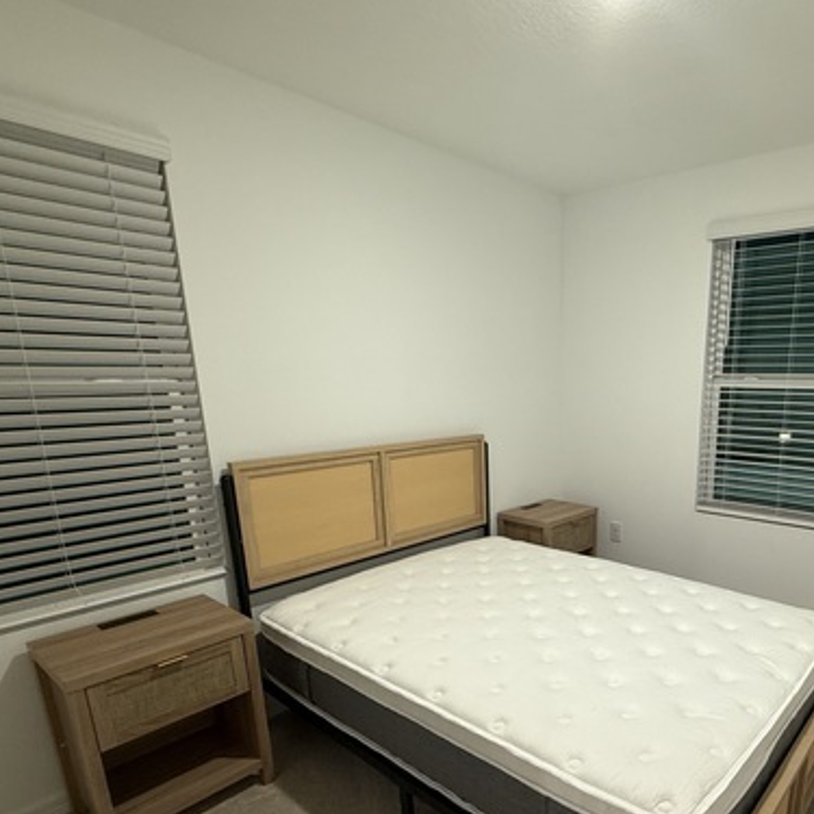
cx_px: 568
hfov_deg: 67.0
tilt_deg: -14.9
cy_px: 527
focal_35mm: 22
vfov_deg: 68.1
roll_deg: -1.0
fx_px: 585
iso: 200
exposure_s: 1/60
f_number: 2.2
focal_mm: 2.22
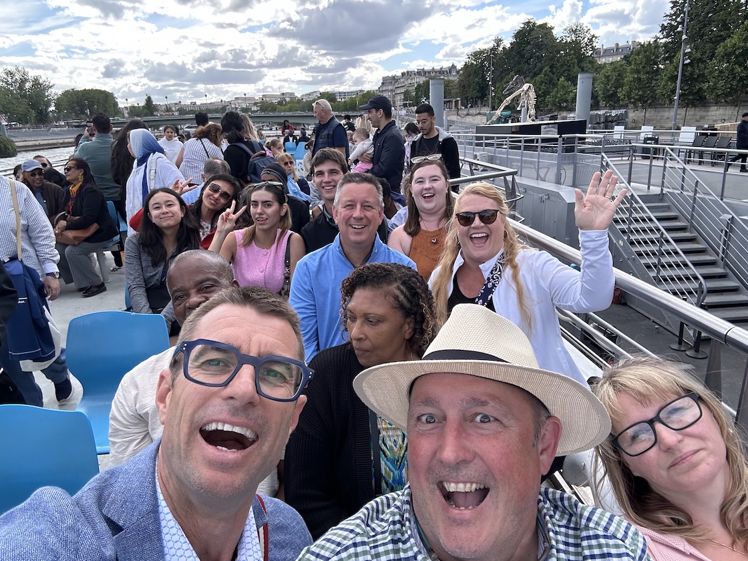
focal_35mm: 23
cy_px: 280
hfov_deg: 73.9
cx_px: 374
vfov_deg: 58.9
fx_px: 497
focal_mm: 2.69
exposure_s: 1/400
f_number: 1.9
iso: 25
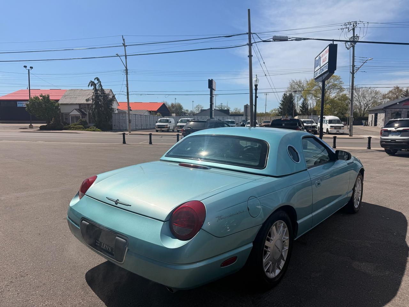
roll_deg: +0.4
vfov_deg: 56.8
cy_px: 154
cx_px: 204
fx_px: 284
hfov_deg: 71.6
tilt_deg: -5.5
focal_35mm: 24
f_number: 1.78
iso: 80
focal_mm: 6.76
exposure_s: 1/10309
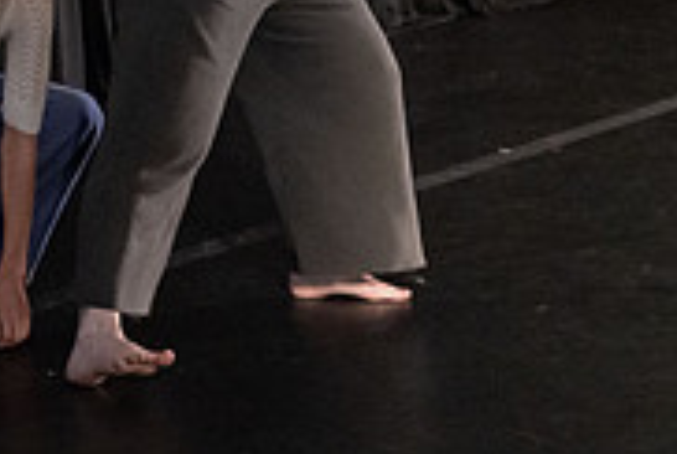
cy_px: -102
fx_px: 2336
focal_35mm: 124
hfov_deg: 16.0
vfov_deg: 10.9
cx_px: -82
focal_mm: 39
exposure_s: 1/320
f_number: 4
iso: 6400
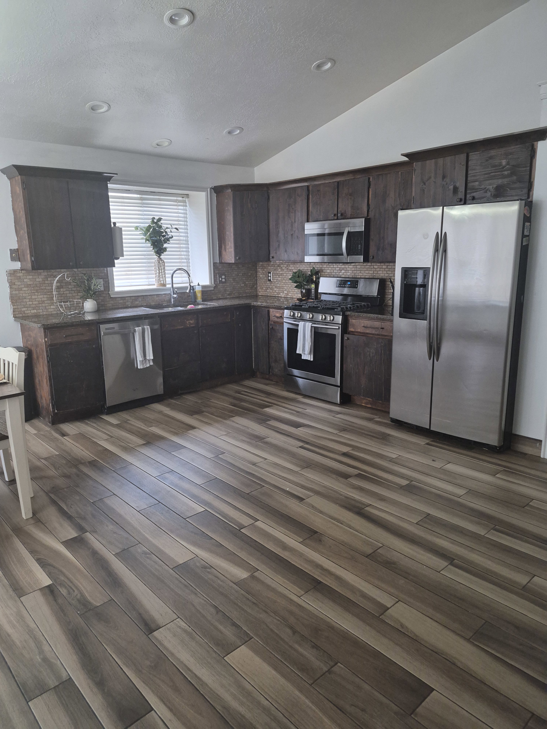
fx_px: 485
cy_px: 364
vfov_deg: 73.9
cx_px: 274
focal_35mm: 23
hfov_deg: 58.9
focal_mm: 5.4
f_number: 1.8
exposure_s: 1/120
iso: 500
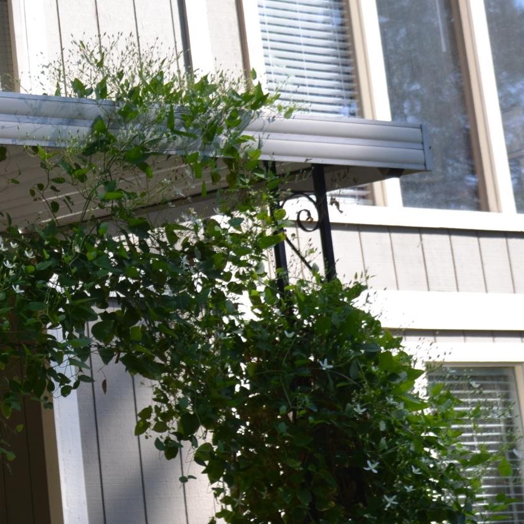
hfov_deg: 16.7
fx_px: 1678
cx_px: -174
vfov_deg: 17.7
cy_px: 184
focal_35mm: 98
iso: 200
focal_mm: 32
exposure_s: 1/160
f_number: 6.3
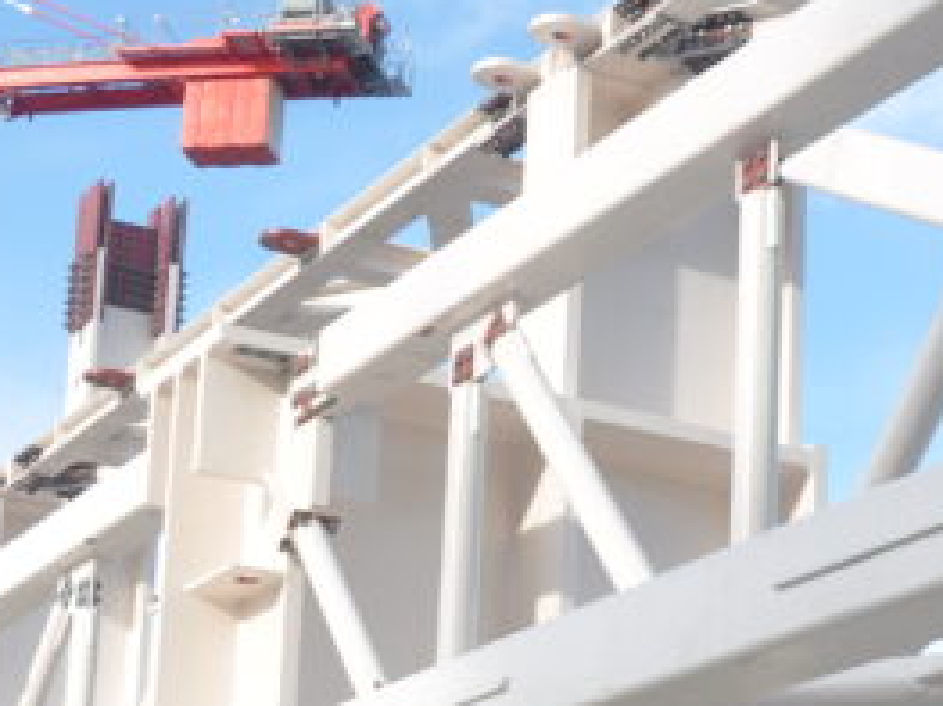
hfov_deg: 19.4
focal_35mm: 101
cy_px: 745
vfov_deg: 14.4
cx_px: 412
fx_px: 2750
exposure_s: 1/200
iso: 200
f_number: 7.1
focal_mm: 18
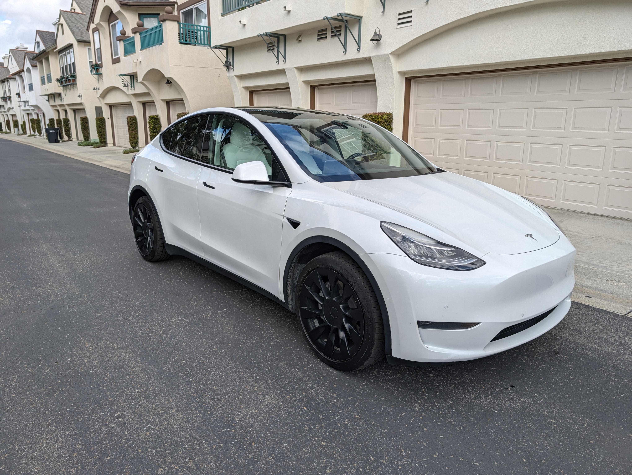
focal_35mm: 24
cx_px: 316
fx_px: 438
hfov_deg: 71.6
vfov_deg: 56.9
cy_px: 238
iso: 24
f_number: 1.68
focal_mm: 6.9
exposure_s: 1/1006
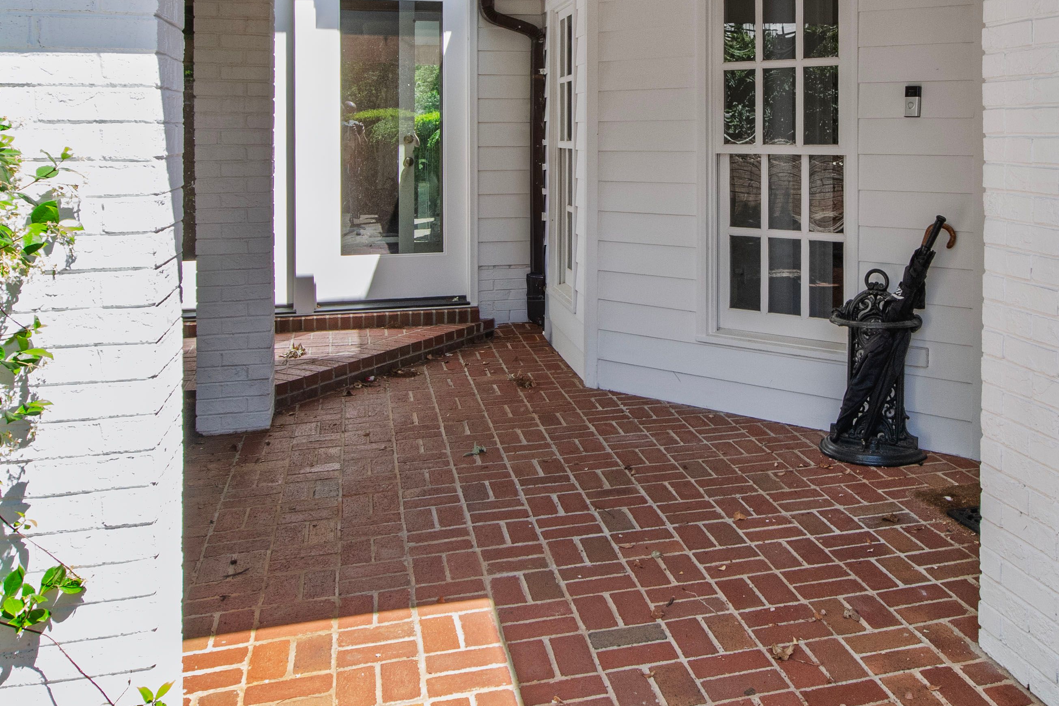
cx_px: 734
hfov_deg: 57.0
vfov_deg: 40.2
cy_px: 191
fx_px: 941
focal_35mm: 32
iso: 320
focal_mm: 10
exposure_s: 1/125
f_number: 8
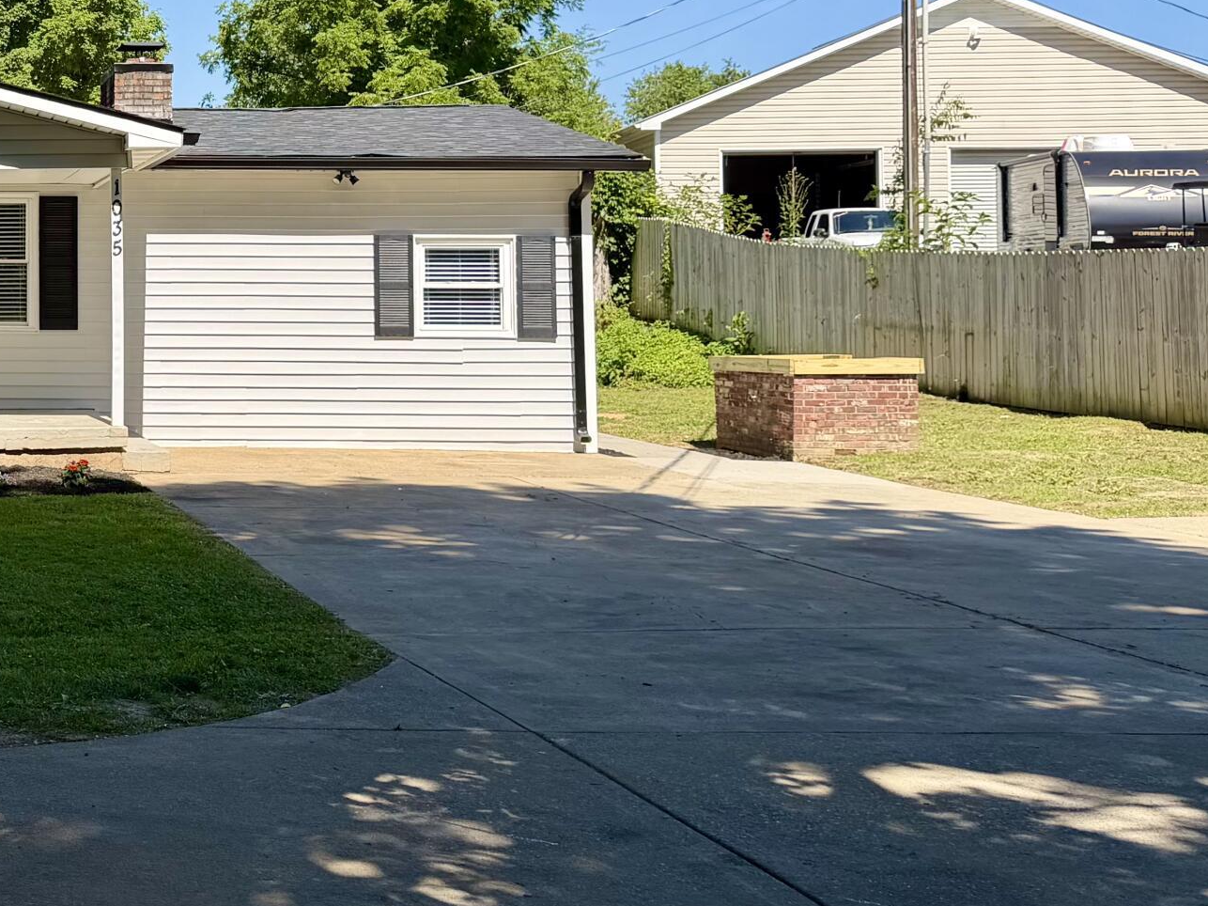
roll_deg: -0.4
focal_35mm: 56
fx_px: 1954
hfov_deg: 30.1
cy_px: 226
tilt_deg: +0.4
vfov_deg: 25.8
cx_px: -182
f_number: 1.78
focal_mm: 6.76
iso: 80
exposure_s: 1/3145
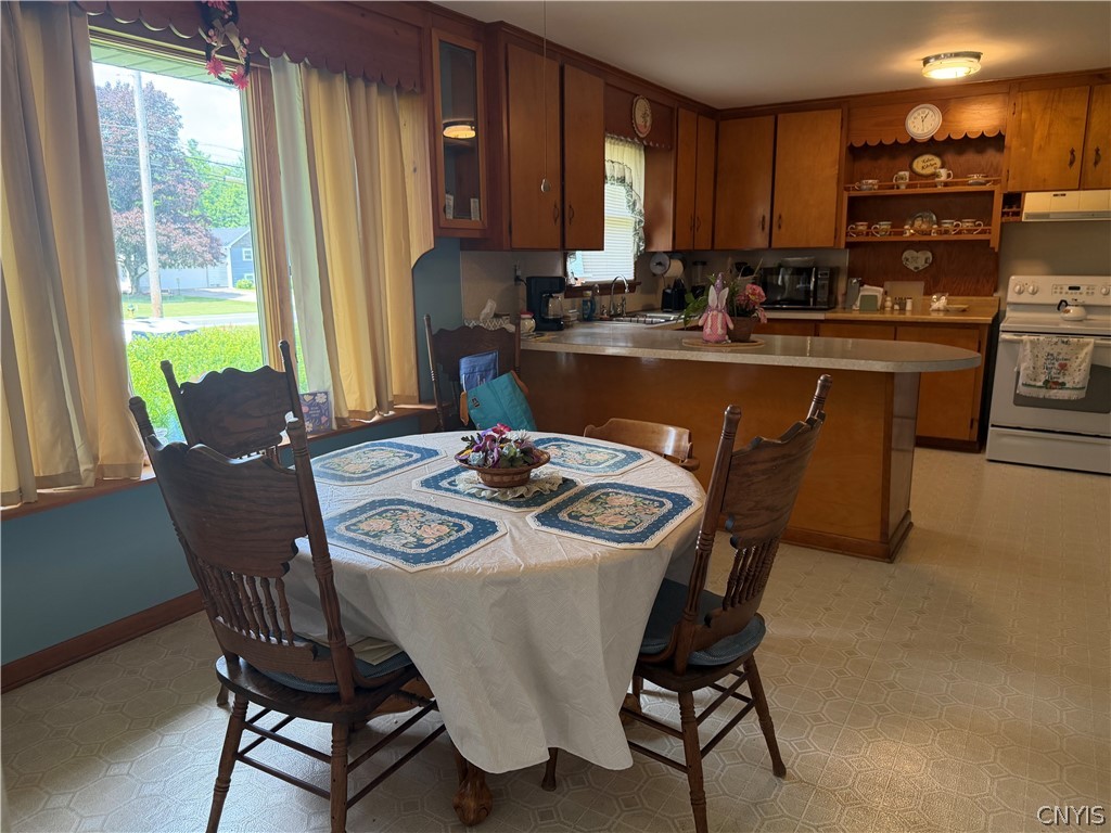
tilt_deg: -10.9
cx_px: 556
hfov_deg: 71.6
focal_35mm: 24
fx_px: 770
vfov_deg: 56.8
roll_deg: +0.6
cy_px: 416
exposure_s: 1/120
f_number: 1.78
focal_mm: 6.76
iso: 200
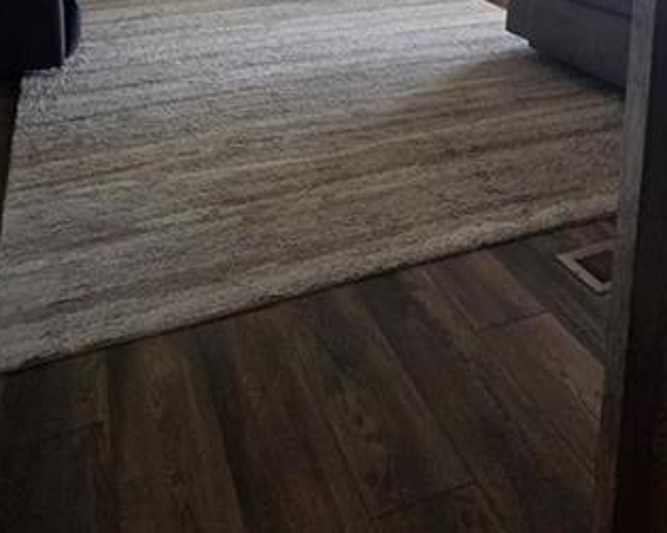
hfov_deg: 57.1
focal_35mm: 31
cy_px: -106
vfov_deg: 36.4
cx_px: 297
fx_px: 612
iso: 800
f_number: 2.2
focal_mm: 2.2
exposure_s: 1/60
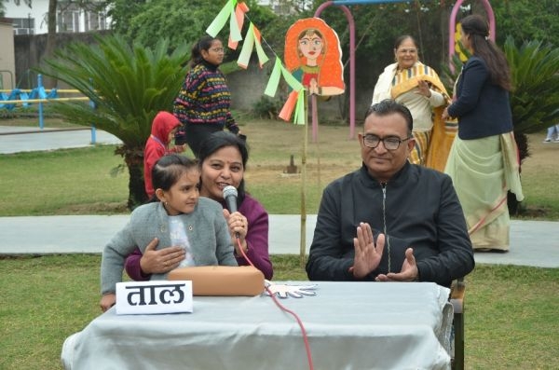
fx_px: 1115
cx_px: 280
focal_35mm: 72
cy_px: 185
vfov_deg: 18.8
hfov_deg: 28.1
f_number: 5.6
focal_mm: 48
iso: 250
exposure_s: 1/320
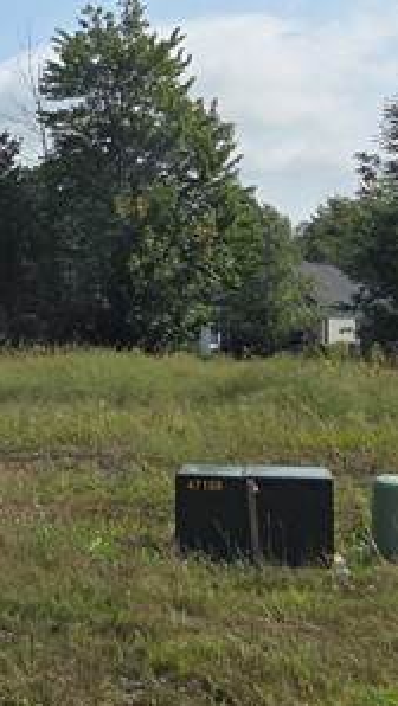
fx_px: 1611
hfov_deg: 12.1
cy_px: 301
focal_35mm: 86
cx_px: -457
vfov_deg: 24.7
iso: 25
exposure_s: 1/2302
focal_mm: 5.4
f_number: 1.8
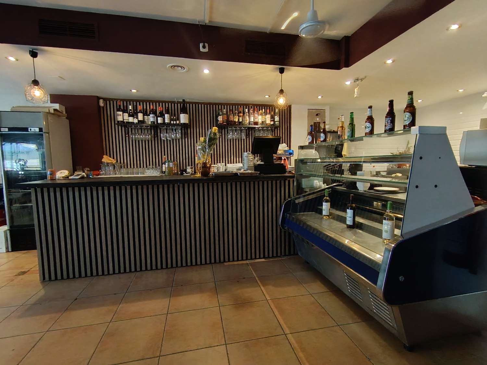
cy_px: 182
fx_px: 239
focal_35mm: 17
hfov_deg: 91.0
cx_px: 244
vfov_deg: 74.7
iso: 1151
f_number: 2.2
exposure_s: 1/33.3
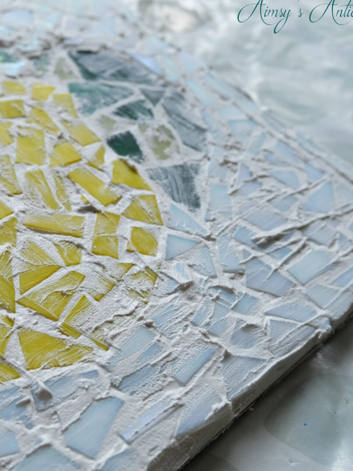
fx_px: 693
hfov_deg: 27.7
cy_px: 237
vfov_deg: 37.5
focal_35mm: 51
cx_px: 44
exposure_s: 1/75
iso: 160
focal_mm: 22.1
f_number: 5
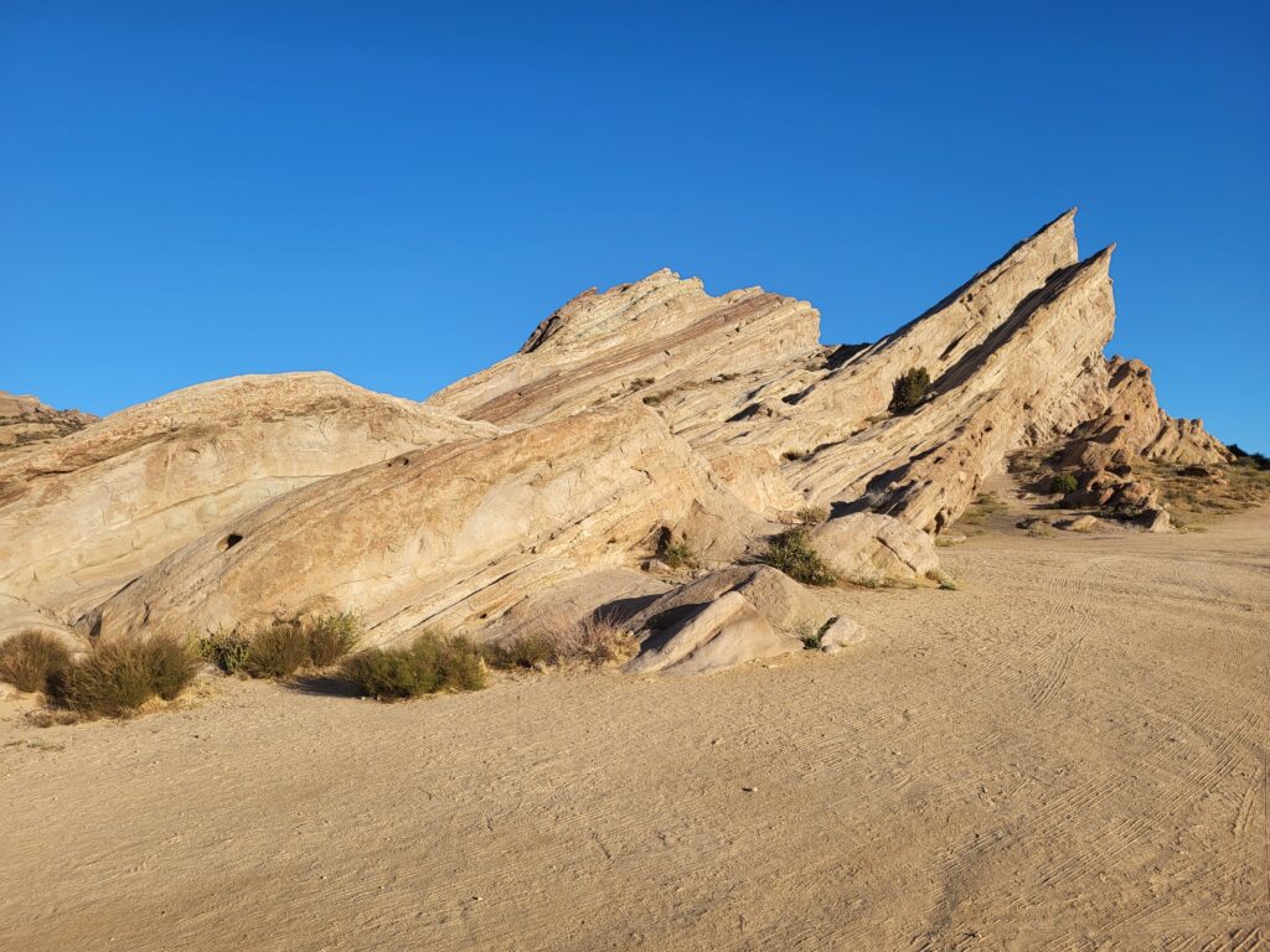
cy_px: 476
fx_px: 954
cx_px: 635
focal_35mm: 26
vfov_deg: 53.1
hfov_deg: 67.3
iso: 40
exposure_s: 1/1967
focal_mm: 5.4
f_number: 1.8
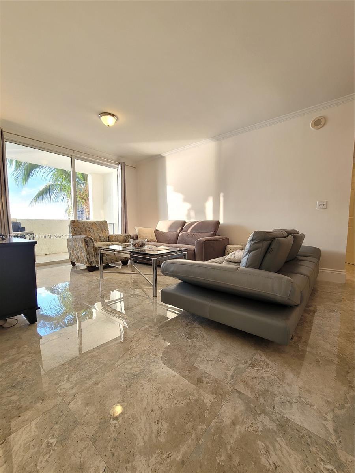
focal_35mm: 13
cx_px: 178
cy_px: 236
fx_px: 178
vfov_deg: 106.2
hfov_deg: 89.9
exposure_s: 1/59
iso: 80
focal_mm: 2.2
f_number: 2.2
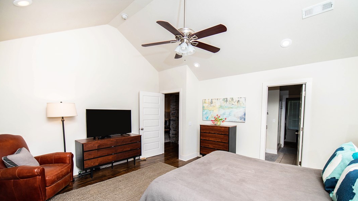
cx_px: 181
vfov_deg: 70.0
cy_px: 118
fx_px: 142
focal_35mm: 15
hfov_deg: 103.0
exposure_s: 1/160
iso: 400
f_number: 7.1
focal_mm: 14
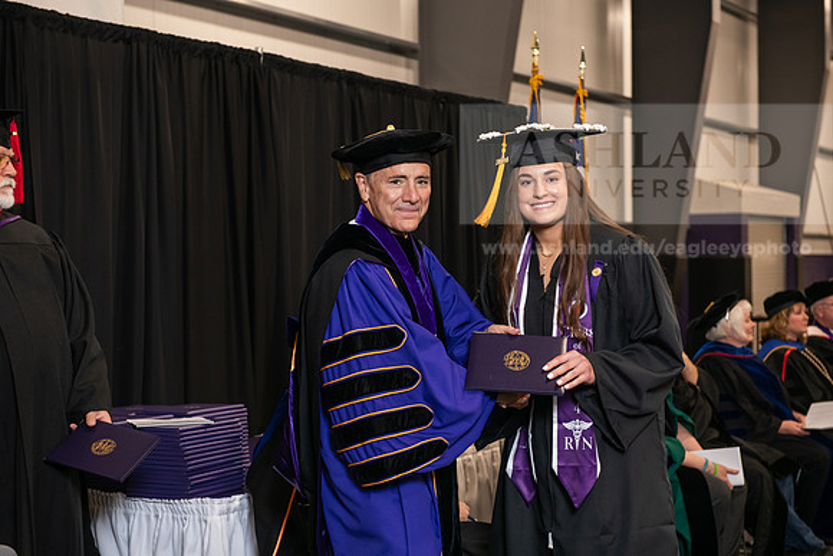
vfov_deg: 19.5
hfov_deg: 28.8
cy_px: 278
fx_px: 1620
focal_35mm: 70
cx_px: 416
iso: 1600
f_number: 5
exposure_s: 1/125
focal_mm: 70
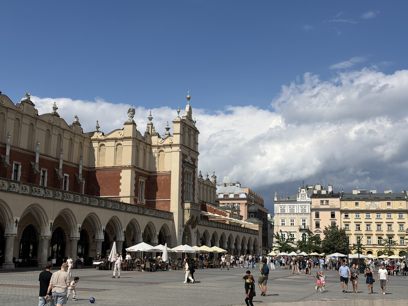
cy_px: 153
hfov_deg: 39.7
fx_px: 566
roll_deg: -0.9
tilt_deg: +10.4
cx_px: 204
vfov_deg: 30.3
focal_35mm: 48
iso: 64
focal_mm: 6.76
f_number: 1.78
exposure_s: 1/11364
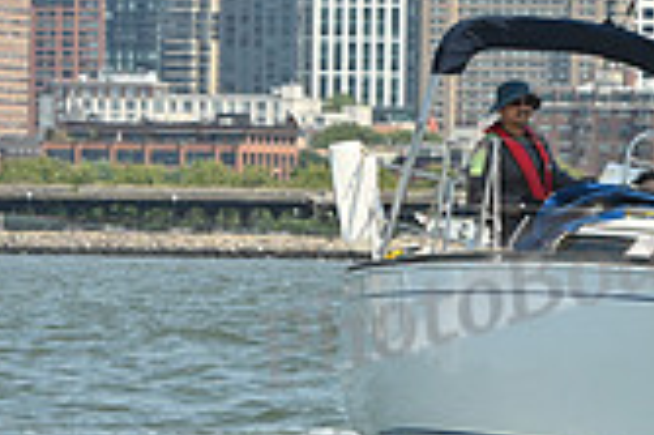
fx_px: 7895
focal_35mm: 435
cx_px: 1014
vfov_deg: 3.2
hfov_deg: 4.7
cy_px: 29
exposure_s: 1/1000
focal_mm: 125
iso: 320
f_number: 8
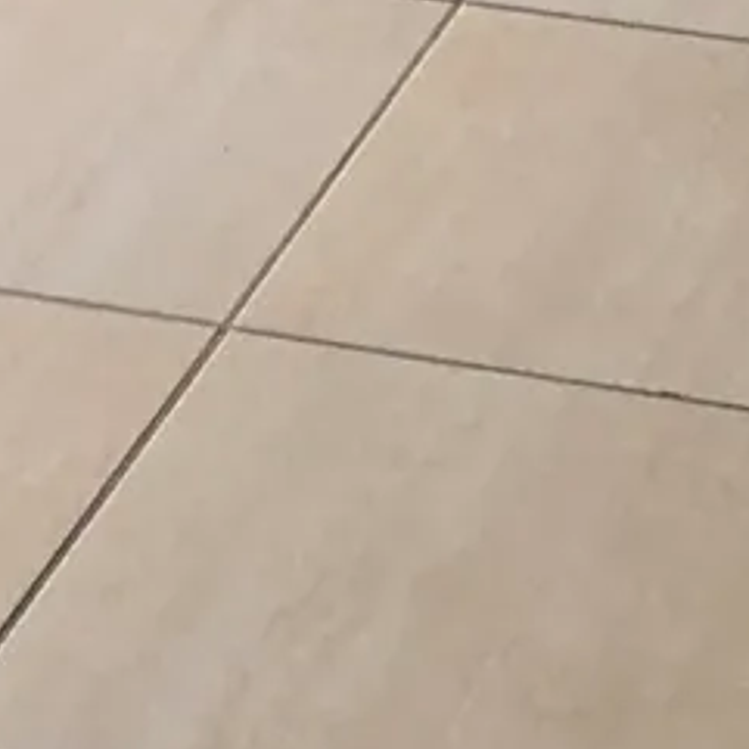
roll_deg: +2.3
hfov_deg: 7.0
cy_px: -1834
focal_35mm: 246
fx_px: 6022
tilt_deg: -5.7
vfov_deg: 6.3
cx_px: -267
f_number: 1.8
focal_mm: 4
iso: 25
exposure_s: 1/40
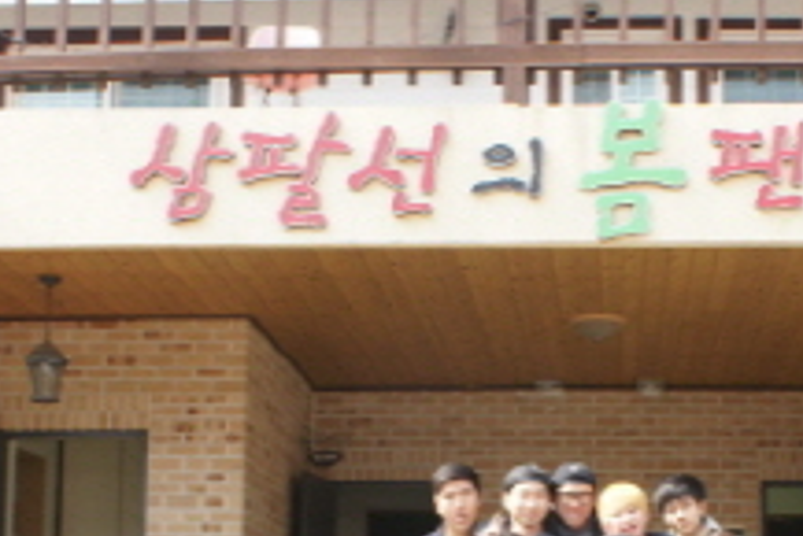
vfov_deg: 17.5
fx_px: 1696
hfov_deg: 26.4
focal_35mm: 76
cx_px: 555
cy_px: 543
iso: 200
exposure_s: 1/80
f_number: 9
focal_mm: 20
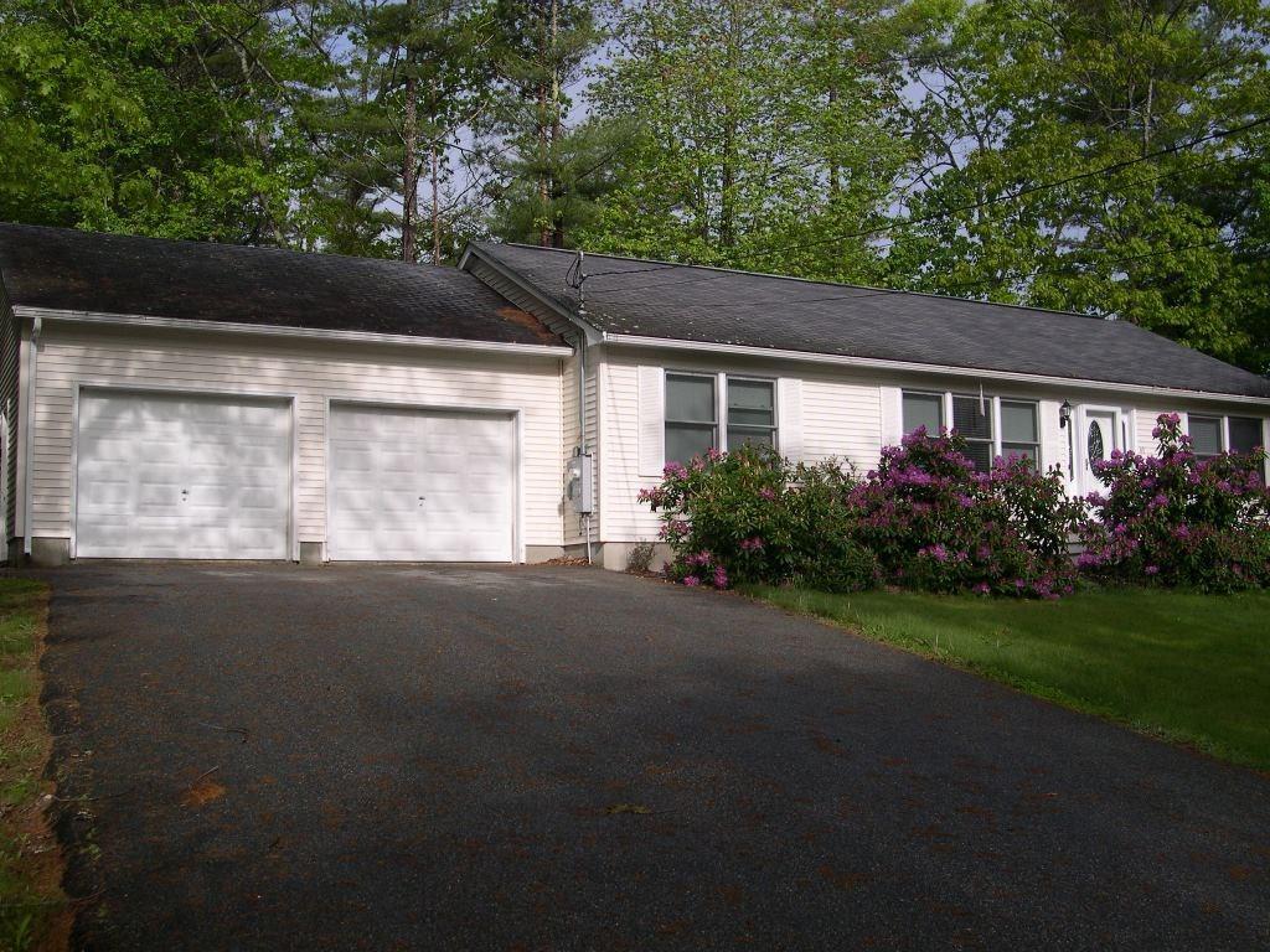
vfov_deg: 37.7
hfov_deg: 49.0
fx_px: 1394
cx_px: 635
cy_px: 476
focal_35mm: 38
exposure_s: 1/217
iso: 100
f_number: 7.6
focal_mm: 8
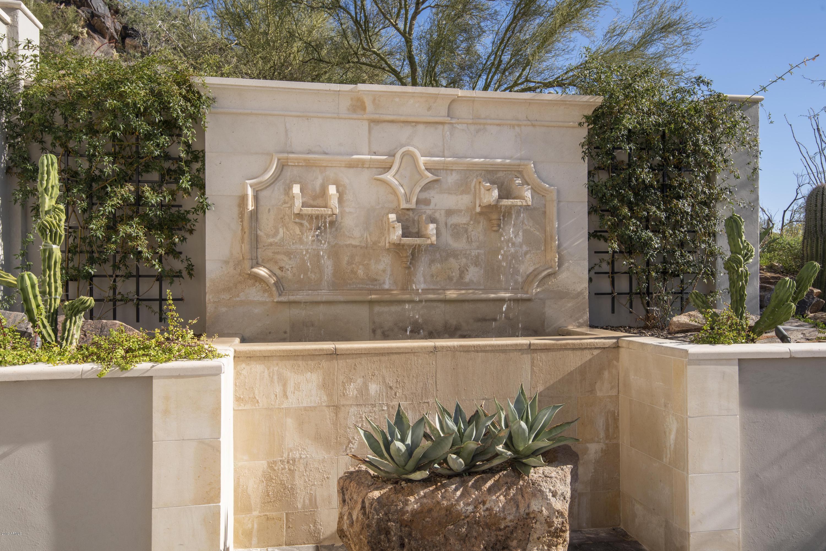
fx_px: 688
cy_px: 276
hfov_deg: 61.9
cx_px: 413
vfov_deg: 43.6
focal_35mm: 30
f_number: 11
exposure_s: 1/100
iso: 100
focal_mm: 30
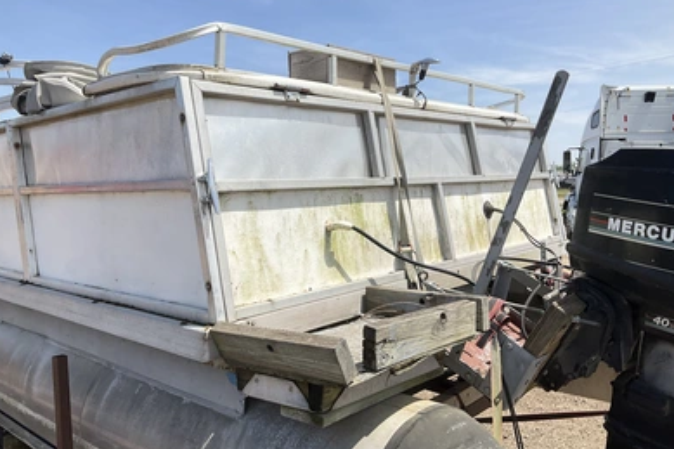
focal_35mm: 31
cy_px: 196
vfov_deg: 42.2
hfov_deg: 60.3
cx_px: 336
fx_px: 580
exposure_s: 1/2427
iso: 25
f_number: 1.8
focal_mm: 3
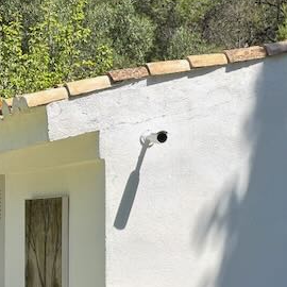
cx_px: 100
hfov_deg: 13.3
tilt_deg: +1.1
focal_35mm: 131
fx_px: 1229
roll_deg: +0.4
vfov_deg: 13.3
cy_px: 199
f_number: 1.78
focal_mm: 6.76
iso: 80
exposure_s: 1/2494
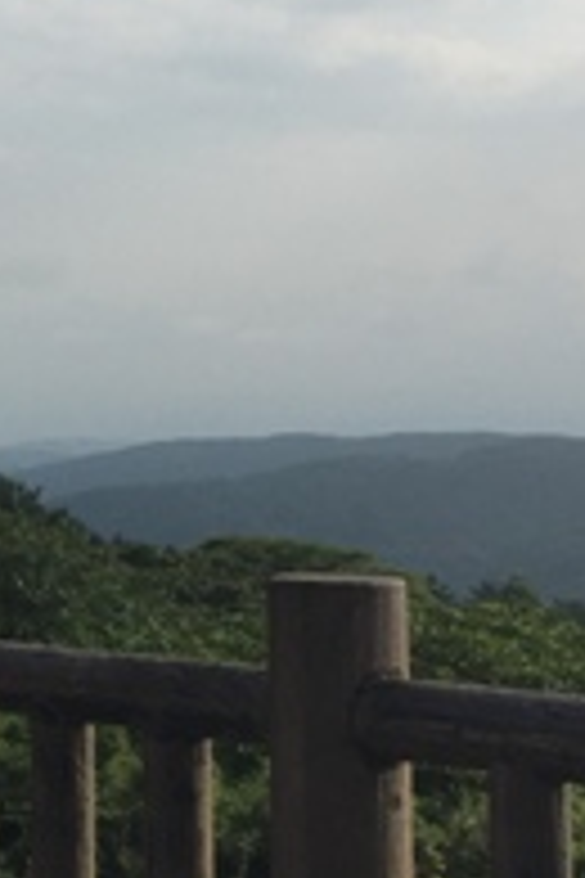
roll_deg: +0.6
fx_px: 2413
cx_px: -270
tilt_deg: +3.2
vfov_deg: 20.5
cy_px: 293
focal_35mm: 99
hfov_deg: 13.1
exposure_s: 1/2639
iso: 32
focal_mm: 4.15
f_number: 2.2
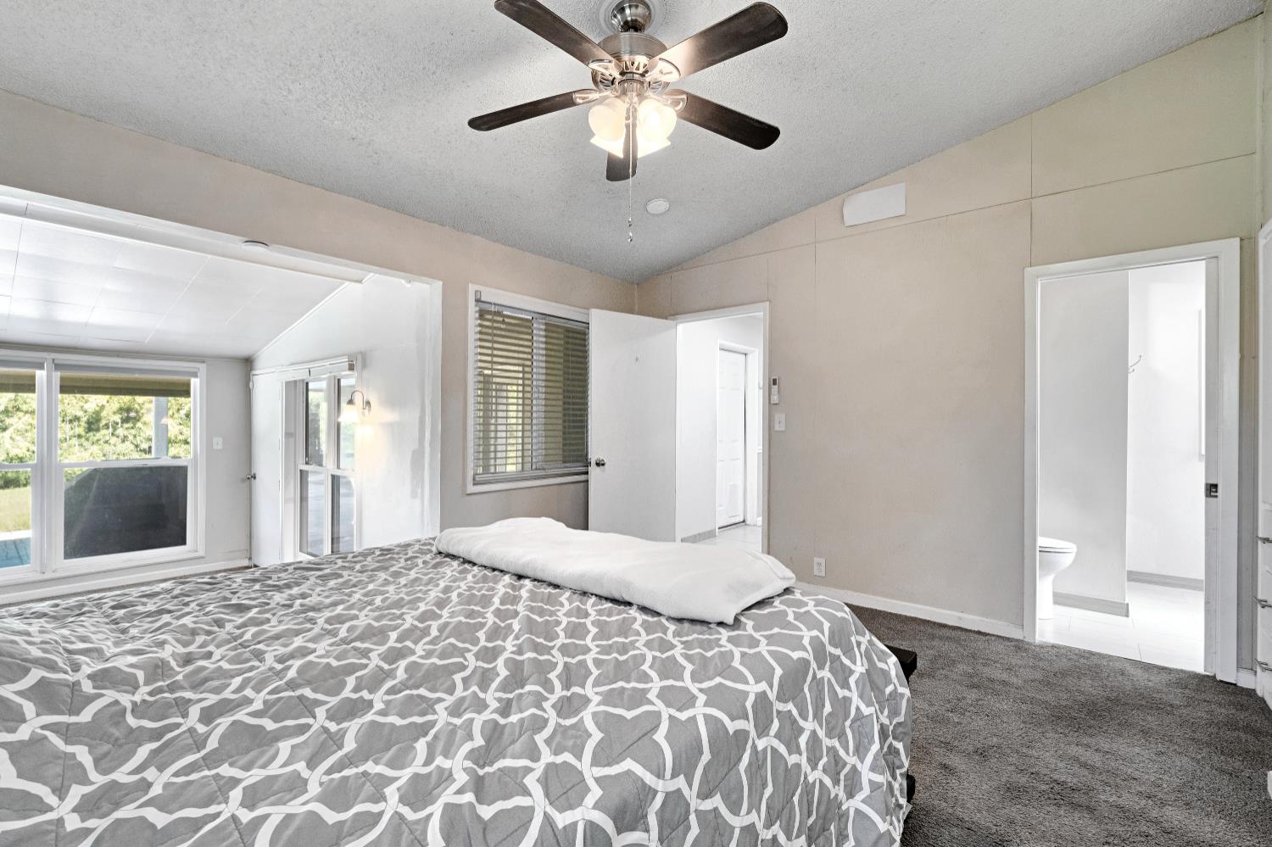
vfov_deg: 77.3
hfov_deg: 100.4
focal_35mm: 15
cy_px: 424
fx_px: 530
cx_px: 636
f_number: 8
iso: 400
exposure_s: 1/8
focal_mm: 10
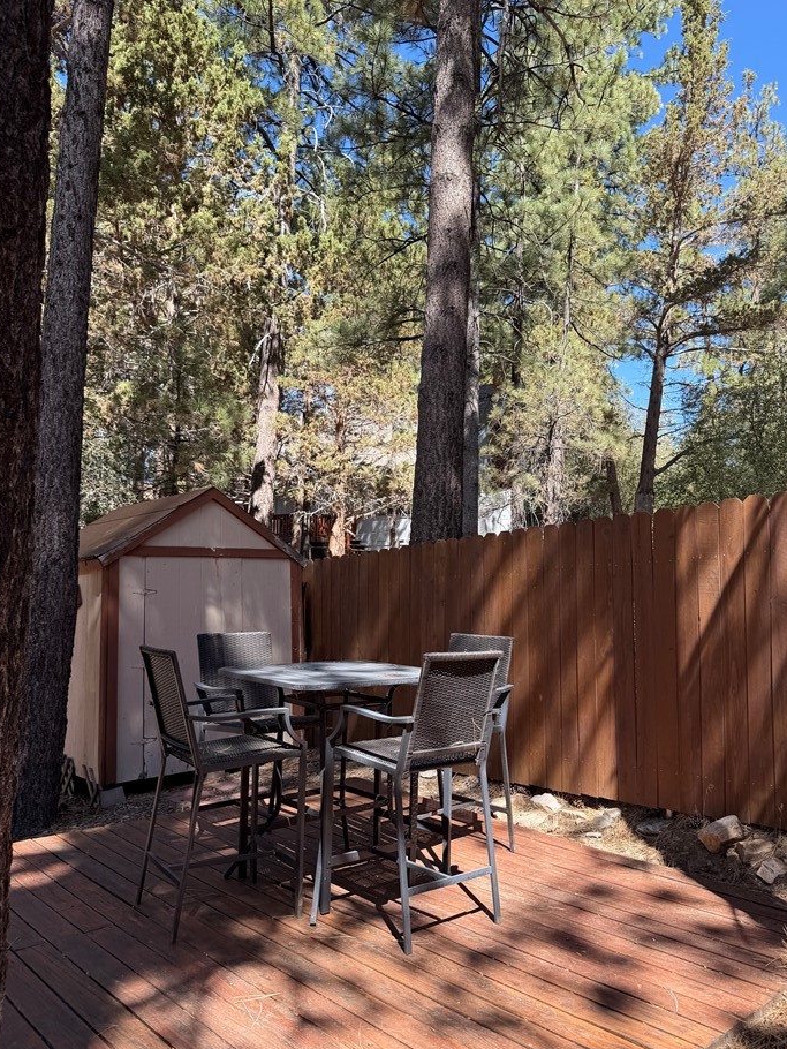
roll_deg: -1.5
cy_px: 516
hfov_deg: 51.4
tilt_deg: +4.1
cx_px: 411
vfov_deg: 65.3
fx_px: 818
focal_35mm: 27
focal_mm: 6.76
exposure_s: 1/822
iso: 80
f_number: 1.78
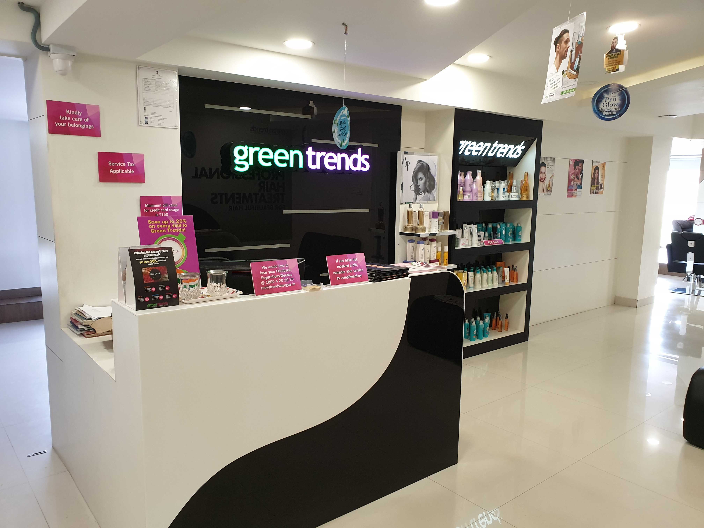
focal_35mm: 26
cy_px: 264
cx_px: 352
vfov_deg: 53.1
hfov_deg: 67.3
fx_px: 529
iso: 250
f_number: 2.4
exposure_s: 1/50
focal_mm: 4.3
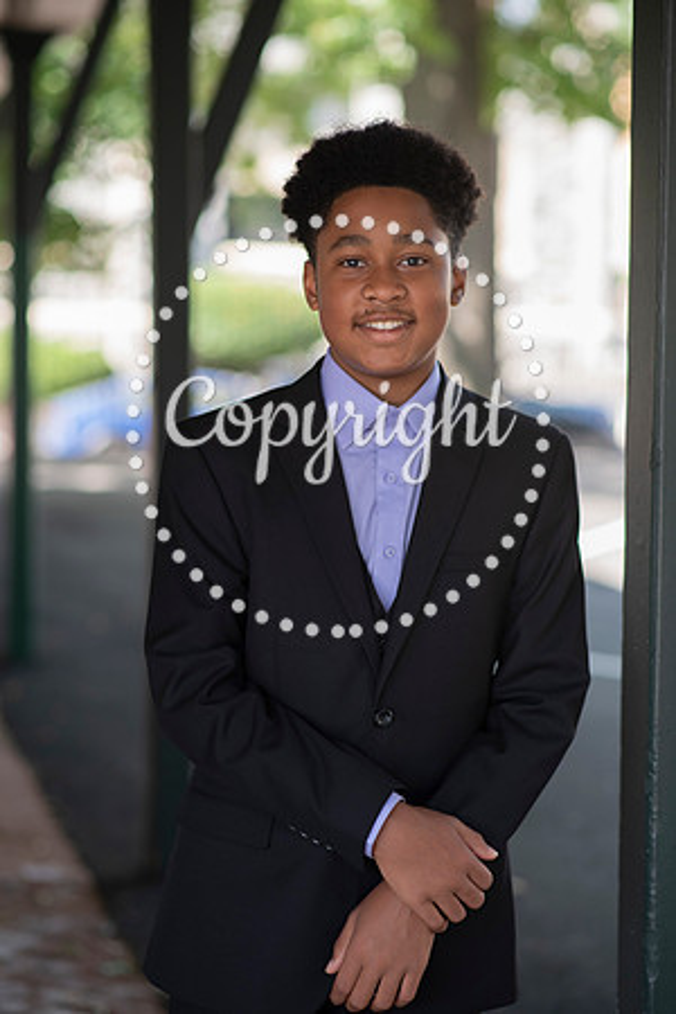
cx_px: 338
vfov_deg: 23.9
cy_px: 507
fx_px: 2394
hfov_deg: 16.1
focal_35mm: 85
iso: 200
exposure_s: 1/320
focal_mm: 85
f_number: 2.5
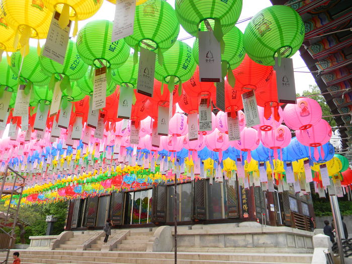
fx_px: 285
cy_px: 132
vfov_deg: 49.7
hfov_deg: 63.4
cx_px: 176
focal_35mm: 28
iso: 80
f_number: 3.5
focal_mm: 5
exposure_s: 1/240
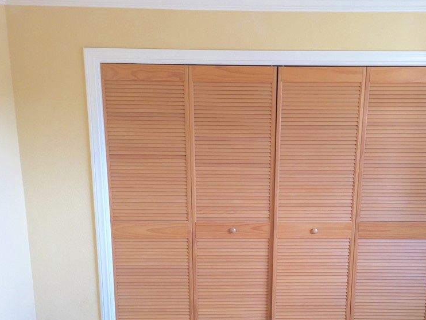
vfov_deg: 35.7
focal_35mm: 40
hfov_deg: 46.5
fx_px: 492
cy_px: 207
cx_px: 254
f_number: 2.2
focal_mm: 4.15
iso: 32
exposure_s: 1/40
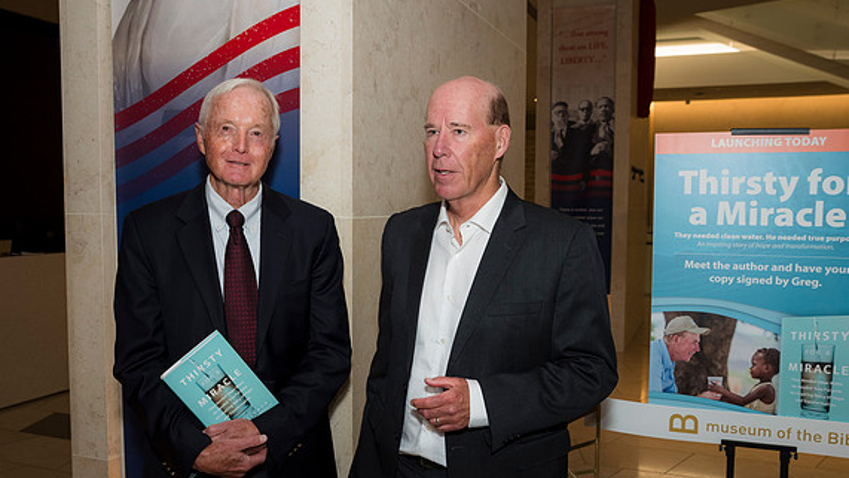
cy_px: 269
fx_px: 743
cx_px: 421
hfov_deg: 59.5
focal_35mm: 33
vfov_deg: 35.6
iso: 800
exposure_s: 1/125
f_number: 5.6
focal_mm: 31
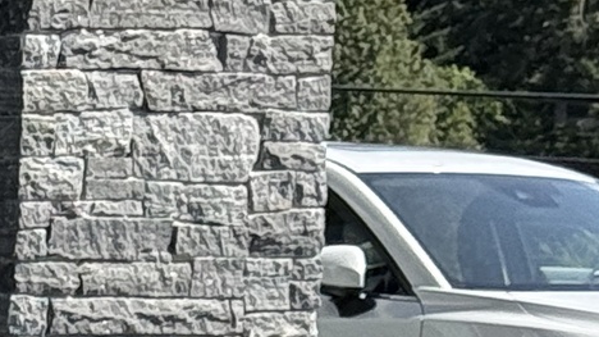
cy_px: 943
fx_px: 5113
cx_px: -1152
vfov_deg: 3.7
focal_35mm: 322
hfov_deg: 6.2
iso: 100
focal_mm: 6.76
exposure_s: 1/2494
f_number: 1.78
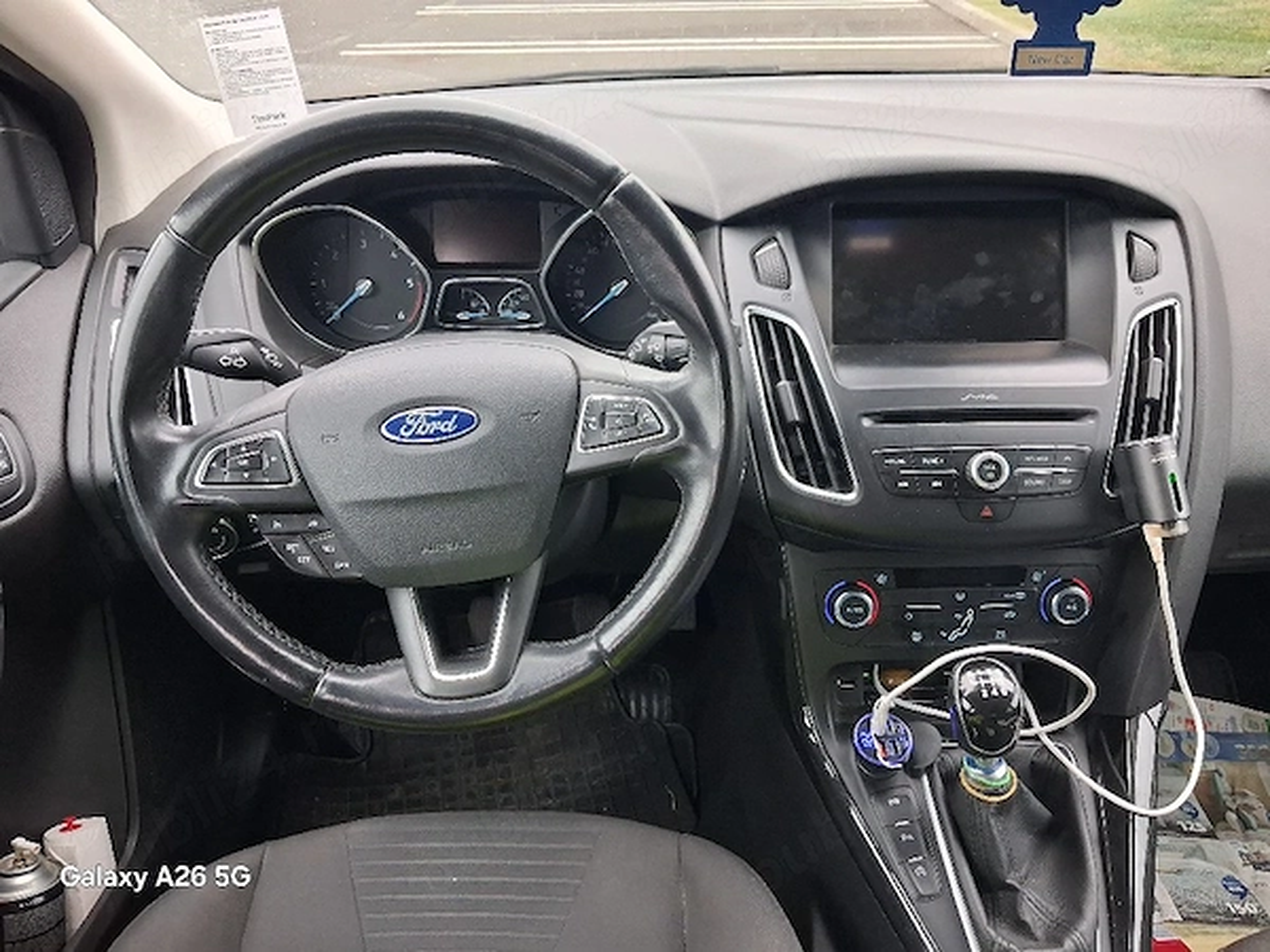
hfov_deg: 65.3
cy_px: 476
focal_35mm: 27
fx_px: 991
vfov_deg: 51.4
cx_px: 635
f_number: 1.8
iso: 400
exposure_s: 1/120
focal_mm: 4
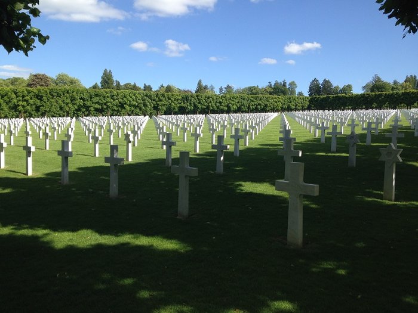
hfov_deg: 55.4
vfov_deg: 42.9
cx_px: 209
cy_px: 156
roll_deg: -1.0
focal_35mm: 33
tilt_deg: -3.3
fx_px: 398
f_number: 2.4
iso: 50
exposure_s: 1/968
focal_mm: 4.12
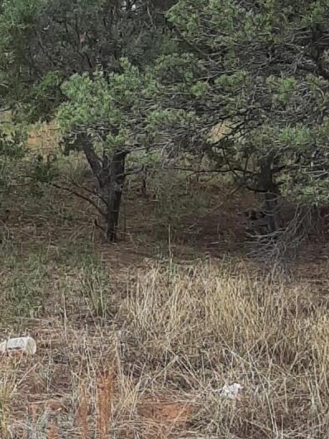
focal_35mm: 98
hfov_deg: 14.0
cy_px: 222
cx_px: -185
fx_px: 1242
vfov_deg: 20.0
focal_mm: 3.93
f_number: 1.7
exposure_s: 1/271
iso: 40
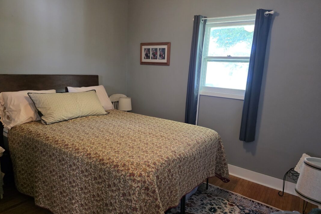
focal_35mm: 24
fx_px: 214
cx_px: 160
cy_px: 114
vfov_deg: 53.1
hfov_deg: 73.7
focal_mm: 6.3
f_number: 1.7
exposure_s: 1/120
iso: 1000
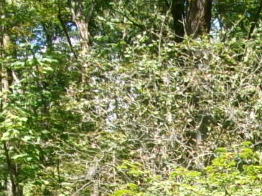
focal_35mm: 157
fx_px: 1189
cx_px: 431
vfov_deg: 8.6
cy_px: 469
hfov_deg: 11.8
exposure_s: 1/160
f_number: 3.9
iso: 100
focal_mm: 5.1
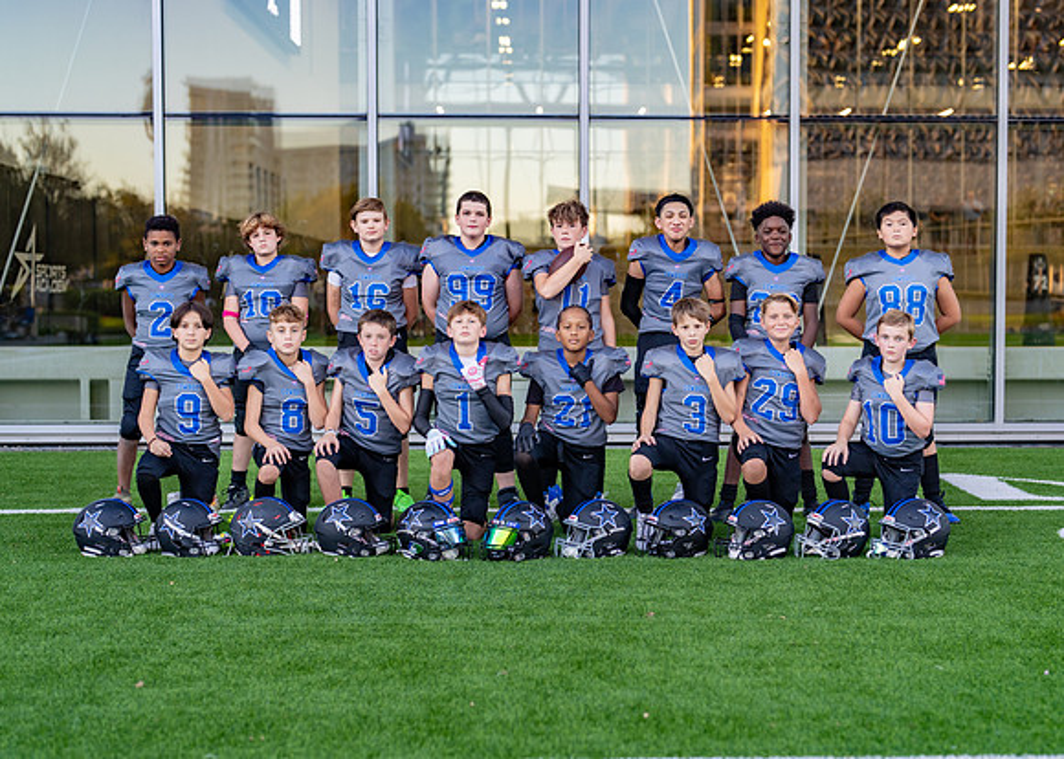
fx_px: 1667
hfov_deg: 35.4
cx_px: 583
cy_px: 378
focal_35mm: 55
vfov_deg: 25.7
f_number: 2
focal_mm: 50
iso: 320
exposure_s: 1/400
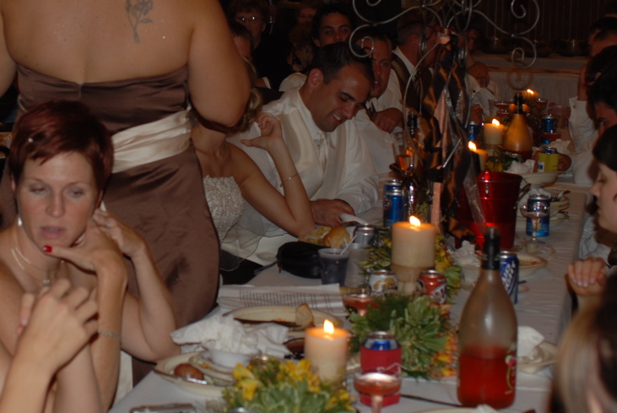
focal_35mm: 86
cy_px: 147
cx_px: 204
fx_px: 1472
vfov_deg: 15.9
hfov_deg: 23.6
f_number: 4
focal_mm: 35
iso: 100
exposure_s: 1/10
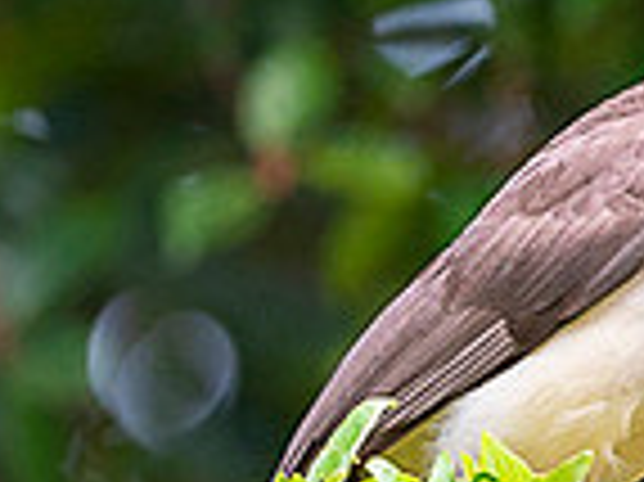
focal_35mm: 1571
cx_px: 1142
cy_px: 112
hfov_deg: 1.3
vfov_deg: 0.9
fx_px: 29203
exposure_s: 1/1000
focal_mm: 250
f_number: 4
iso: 1000
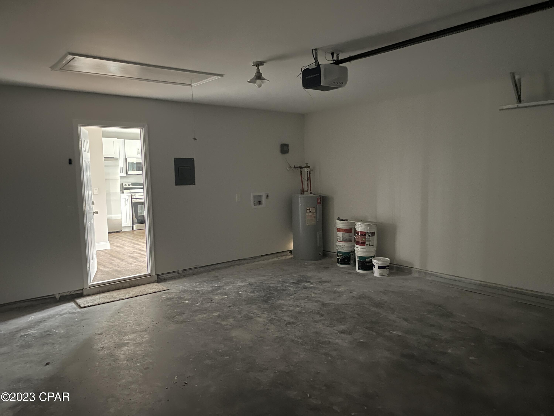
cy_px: 208
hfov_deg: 67.3
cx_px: 277
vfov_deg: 53.1
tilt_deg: -5.2
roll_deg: +2.5
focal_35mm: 26
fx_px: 416
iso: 1000
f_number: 1.6
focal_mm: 4.2
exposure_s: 1/16
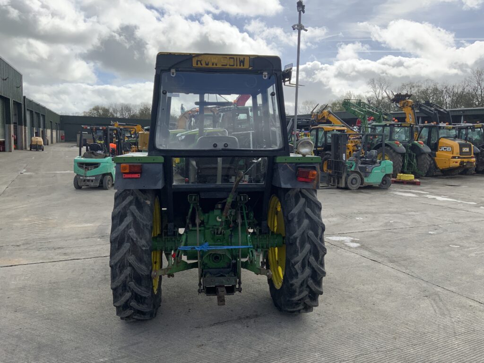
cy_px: 182
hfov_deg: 61.7
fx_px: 405
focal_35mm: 29
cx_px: 242
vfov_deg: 48.2
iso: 16
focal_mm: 3
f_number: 1.8
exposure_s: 1/1848
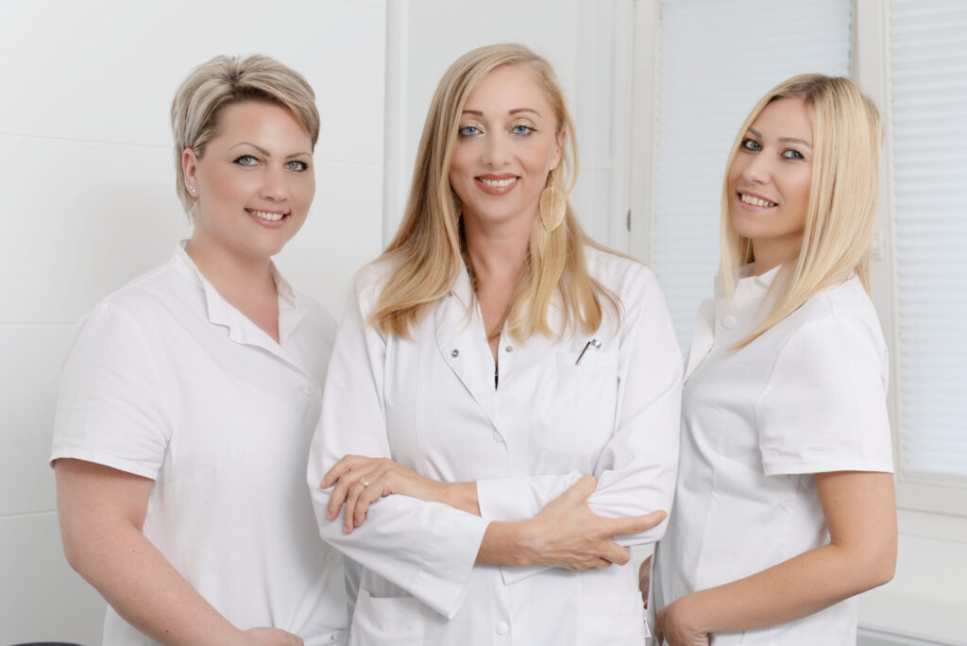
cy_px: 323
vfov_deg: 26.0
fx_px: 1398
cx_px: 484
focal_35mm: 52
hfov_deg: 38.2
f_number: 5.6
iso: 100
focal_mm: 52
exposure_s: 1/125
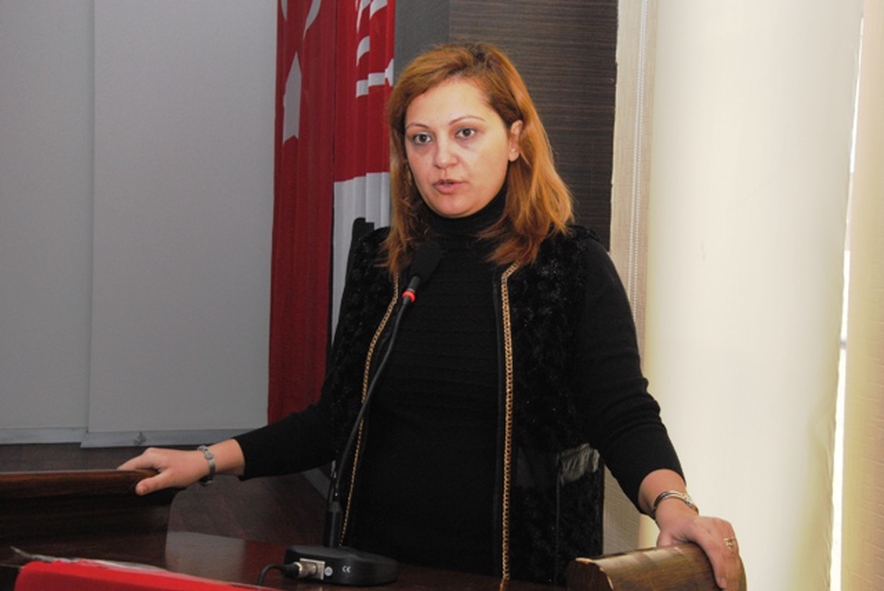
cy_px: 296
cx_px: 442
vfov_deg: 22.7
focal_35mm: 60
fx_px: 1475
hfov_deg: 33.4
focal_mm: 40
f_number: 7.1
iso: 800
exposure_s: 1/60
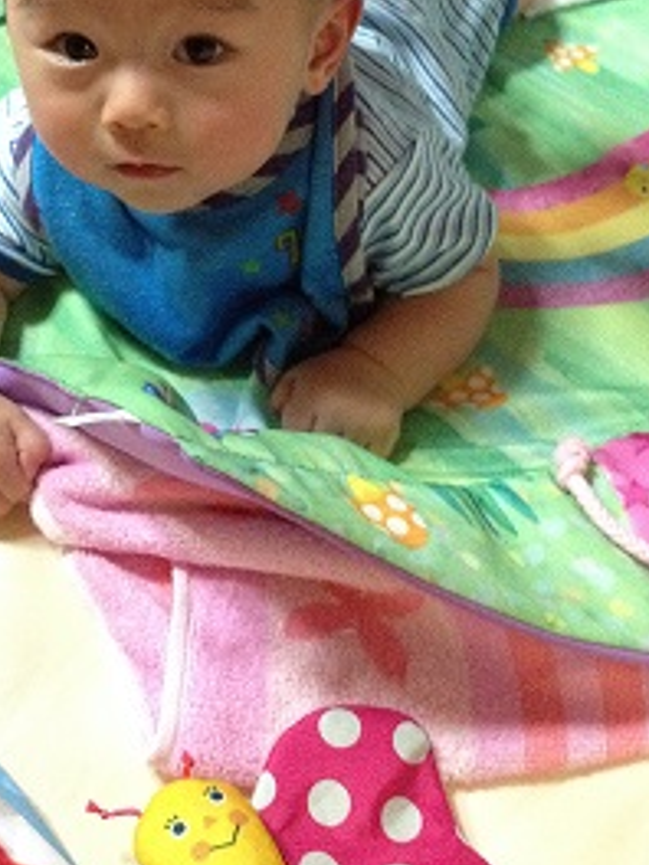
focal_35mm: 54
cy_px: 210
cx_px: 233
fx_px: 1350
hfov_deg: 26.9
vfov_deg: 34.7
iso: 640
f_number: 2.4
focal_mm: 4.28
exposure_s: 1/15
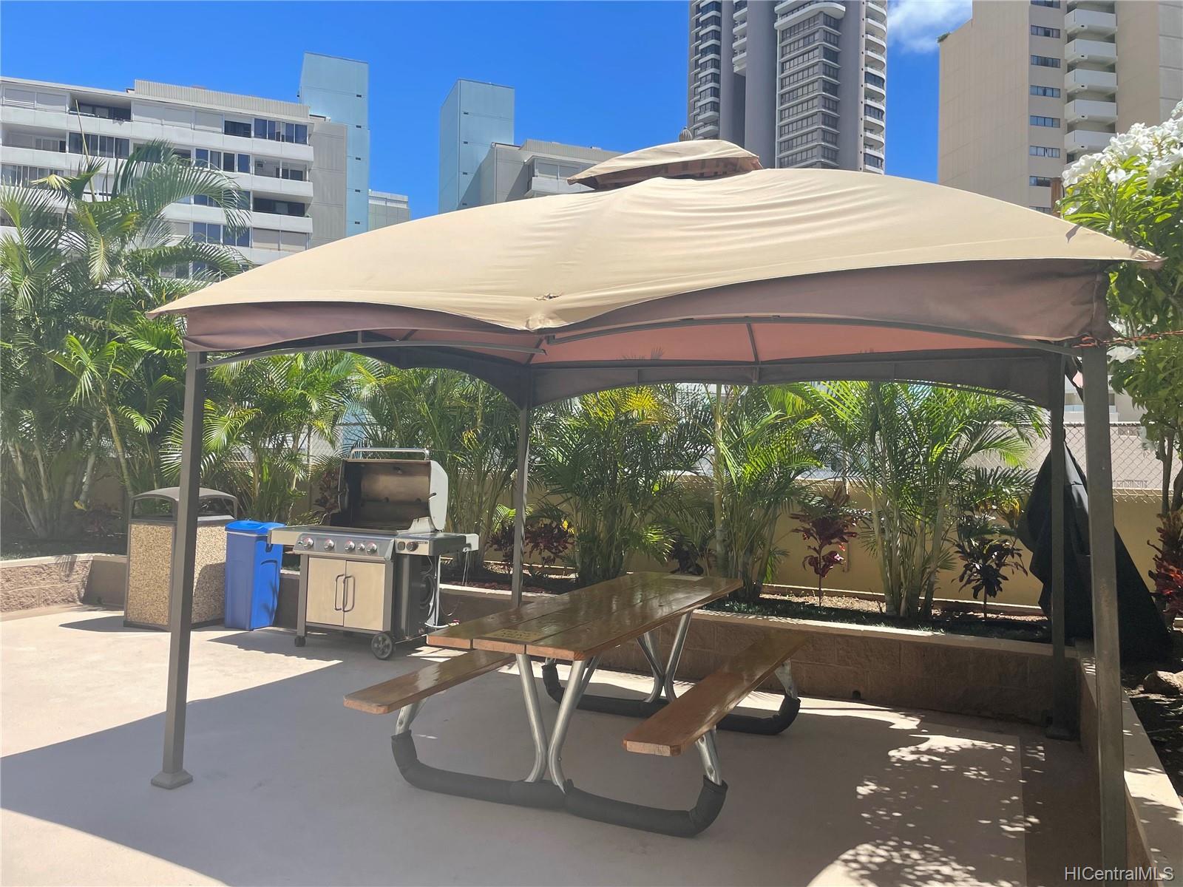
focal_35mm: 26
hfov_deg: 67.3
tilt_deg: +2.2
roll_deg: -0.6
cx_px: 592
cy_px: 444
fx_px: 889
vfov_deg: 53.1
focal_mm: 4.2
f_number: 1.6
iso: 32
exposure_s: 1/2506
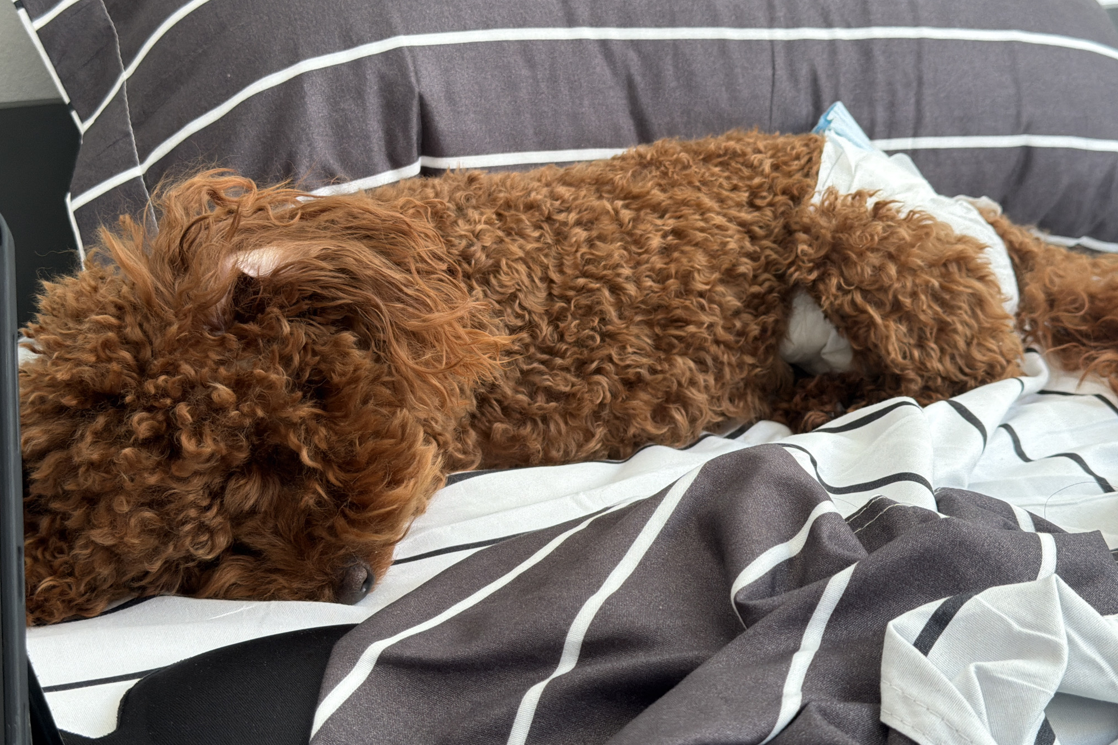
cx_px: 559
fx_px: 1553
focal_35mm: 50
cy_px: 359
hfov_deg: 39.6
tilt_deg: -18.0
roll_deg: +0.4
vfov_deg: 27.0
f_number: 1.78
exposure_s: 1/121
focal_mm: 6.76
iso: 80
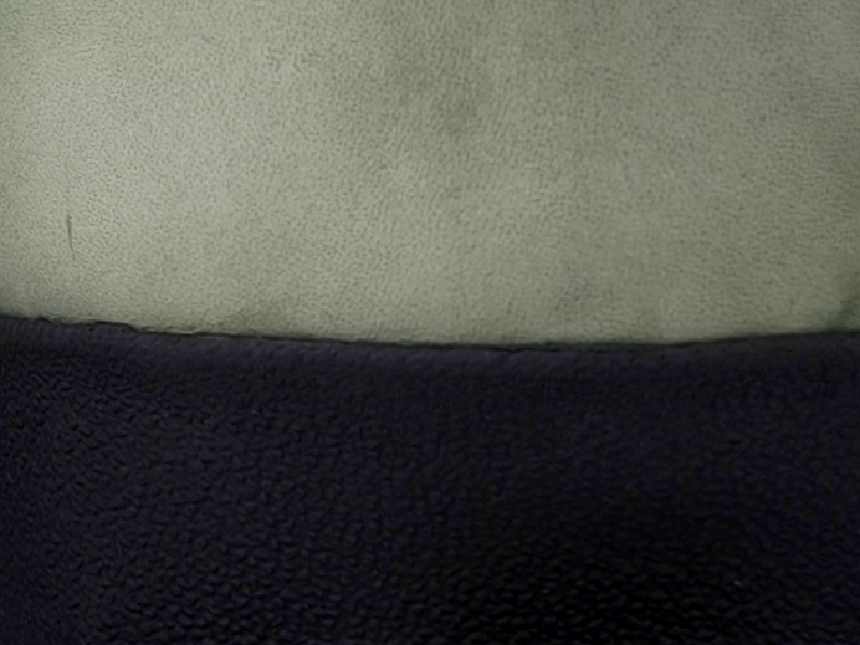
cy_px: -49
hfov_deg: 18.6
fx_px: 2410
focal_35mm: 97
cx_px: -291
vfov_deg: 14.9
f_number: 1.9
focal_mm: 6.92
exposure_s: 1/100
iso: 50
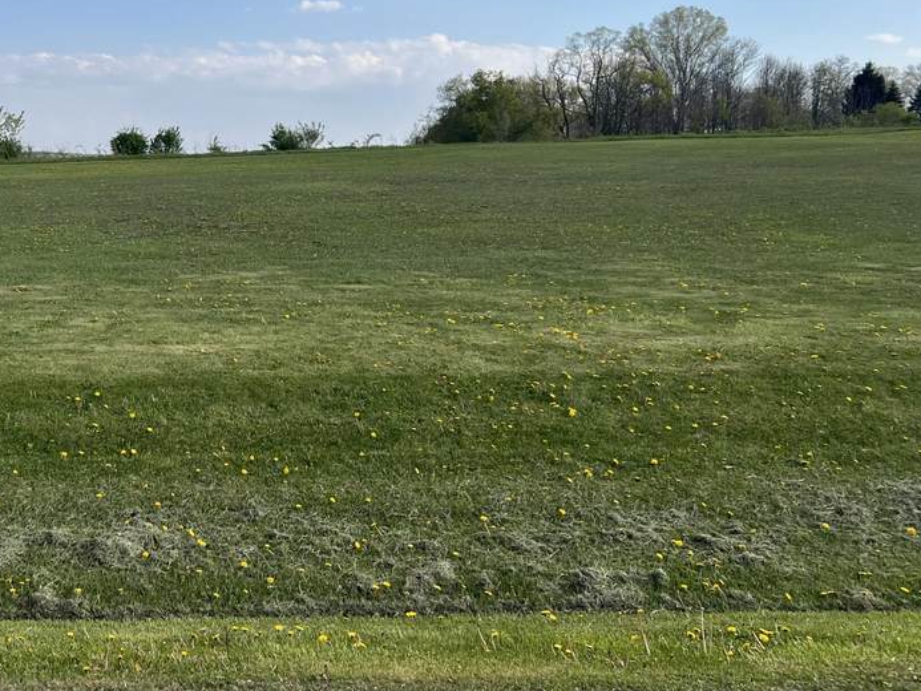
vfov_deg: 30.1
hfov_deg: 37.9
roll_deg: -0.6
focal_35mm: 48
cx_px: 161
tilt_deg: -4.0
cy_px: 247
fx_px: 1277
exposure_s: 1/3704
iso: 50
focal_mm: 5.7
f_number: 1.5
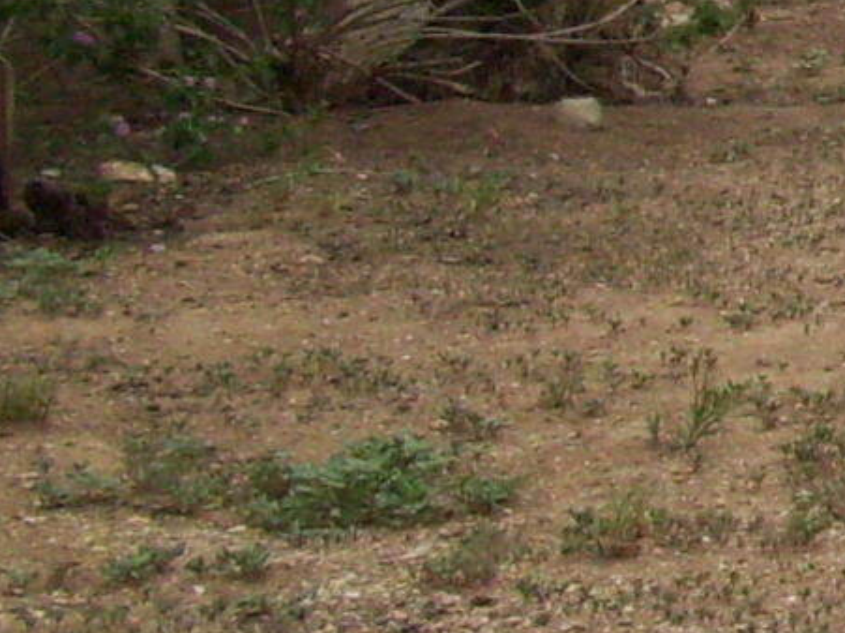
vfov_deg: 6.8
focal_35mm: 213
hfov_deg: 8.1
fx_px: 5198
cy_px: -446
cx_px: 2464
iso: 80
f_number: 5.6
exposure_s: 1/250
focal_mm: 5.7
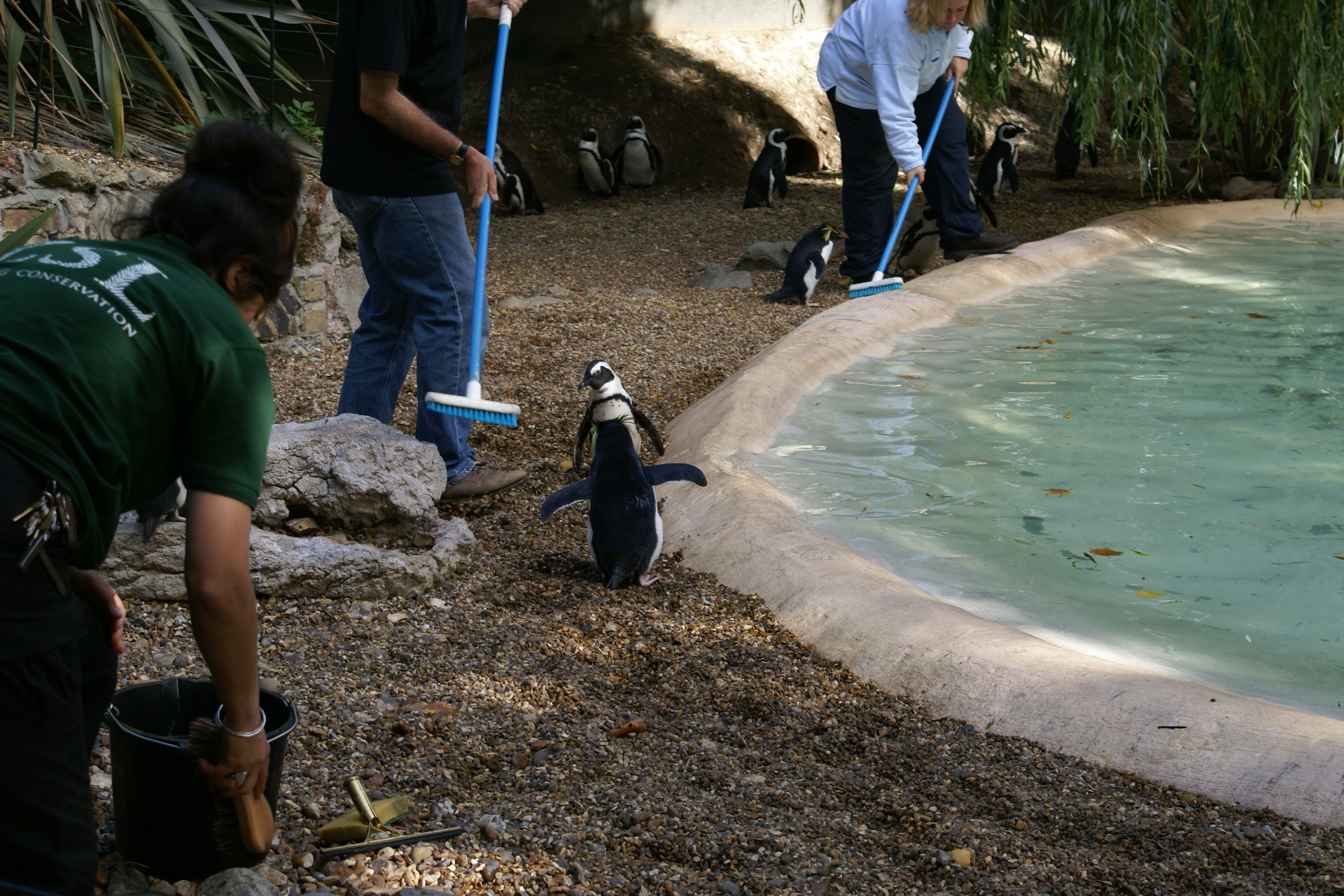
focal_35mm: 90
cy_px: 448
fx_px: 3360
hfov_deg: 22.6
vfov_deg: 15.2
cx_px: 672
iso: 100
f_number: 6.3
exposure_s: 1/125
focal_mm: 60
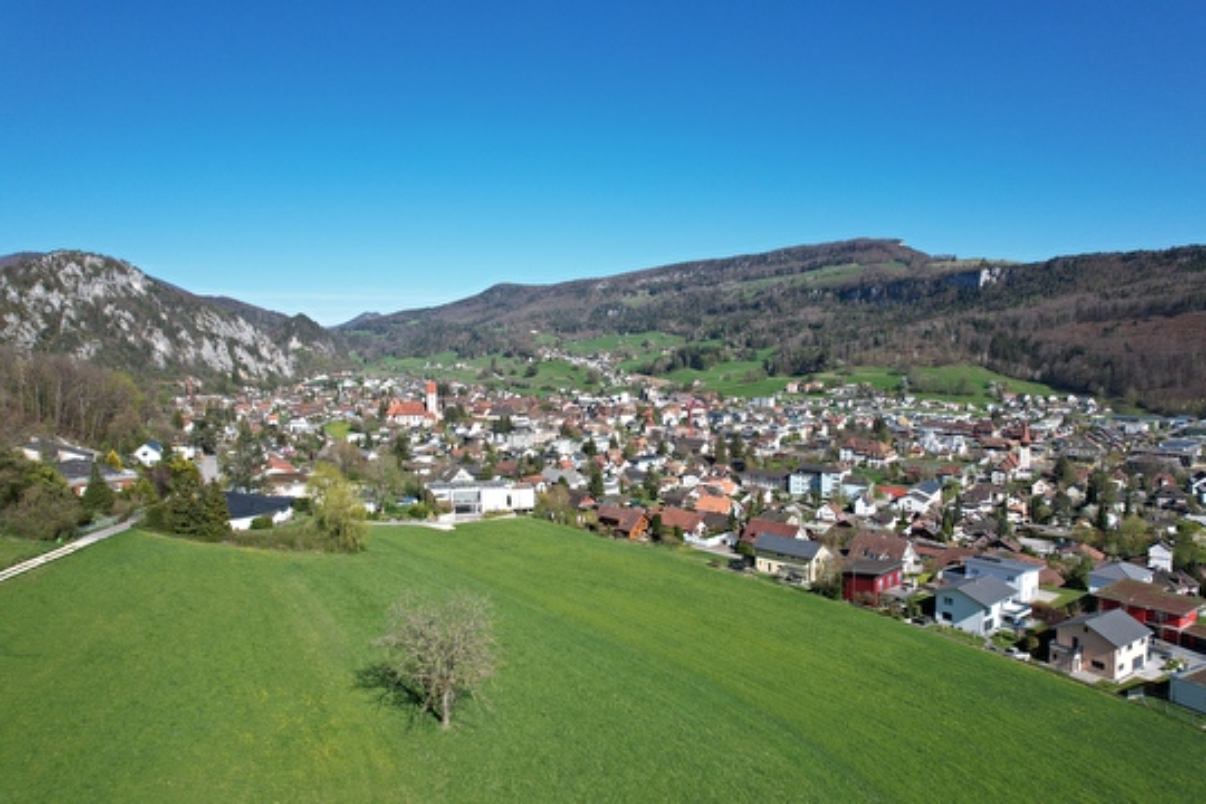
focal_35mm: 22
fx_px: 737
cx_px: 603
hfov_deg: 78.6
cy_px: 402
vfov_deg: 57.2
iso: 110
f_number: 2.8
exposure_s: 1/1600
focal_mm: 8.38
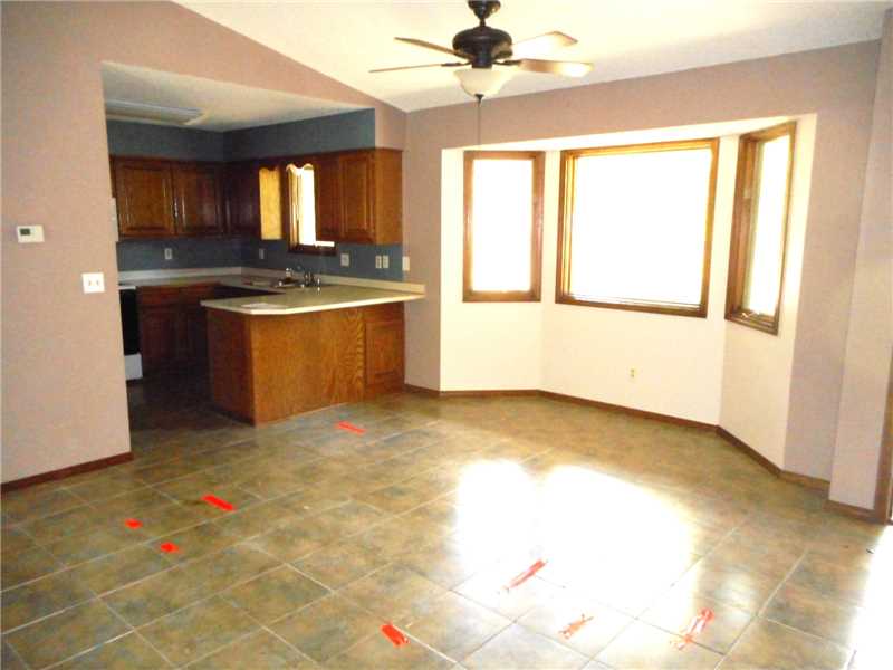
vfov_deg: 54.9
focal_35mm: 25
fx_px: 645
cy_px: 335
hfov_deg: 69.4
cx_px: 446
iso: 400
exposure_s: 1/25
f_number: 3.7
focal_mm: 4.5
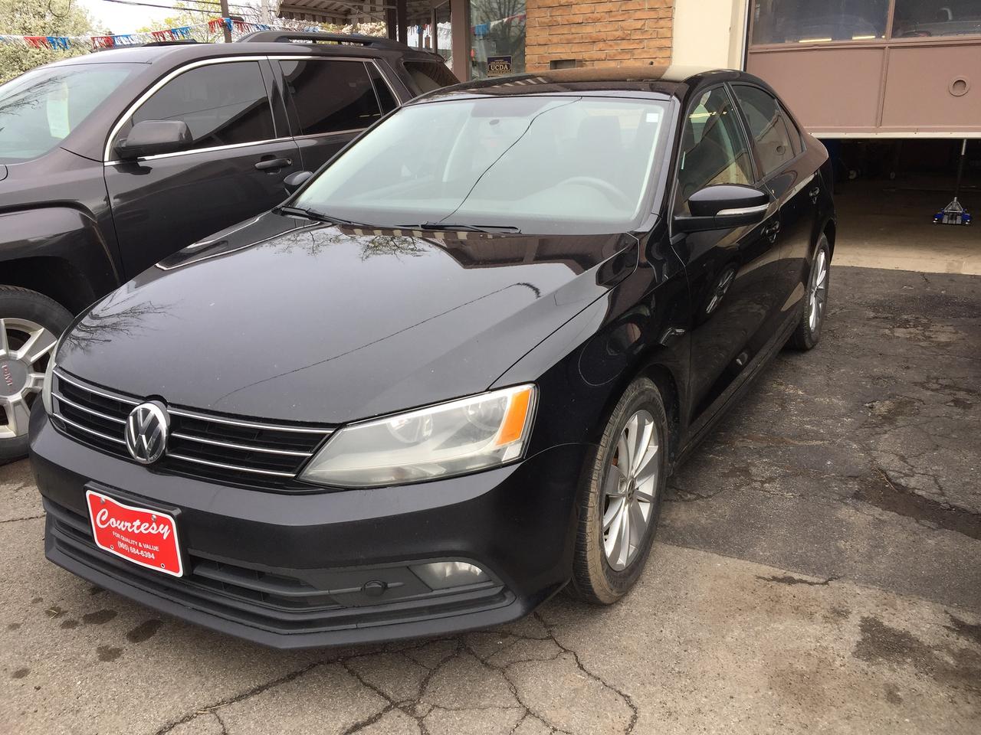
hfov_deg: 61.7
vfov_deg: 48.2
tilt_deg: -17.8
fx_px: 822
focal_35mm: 29
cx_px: 490
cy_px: 368
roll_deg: +0.8
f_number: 2.2
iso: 32
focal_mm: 4.15
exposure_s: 1/359
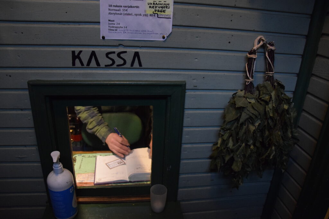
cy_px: 110
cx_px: 164
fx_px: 247
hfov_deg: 67.4
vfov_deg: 47.9
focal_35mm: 27
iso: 3600
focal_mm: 18
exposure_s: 1/60
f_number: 3.5
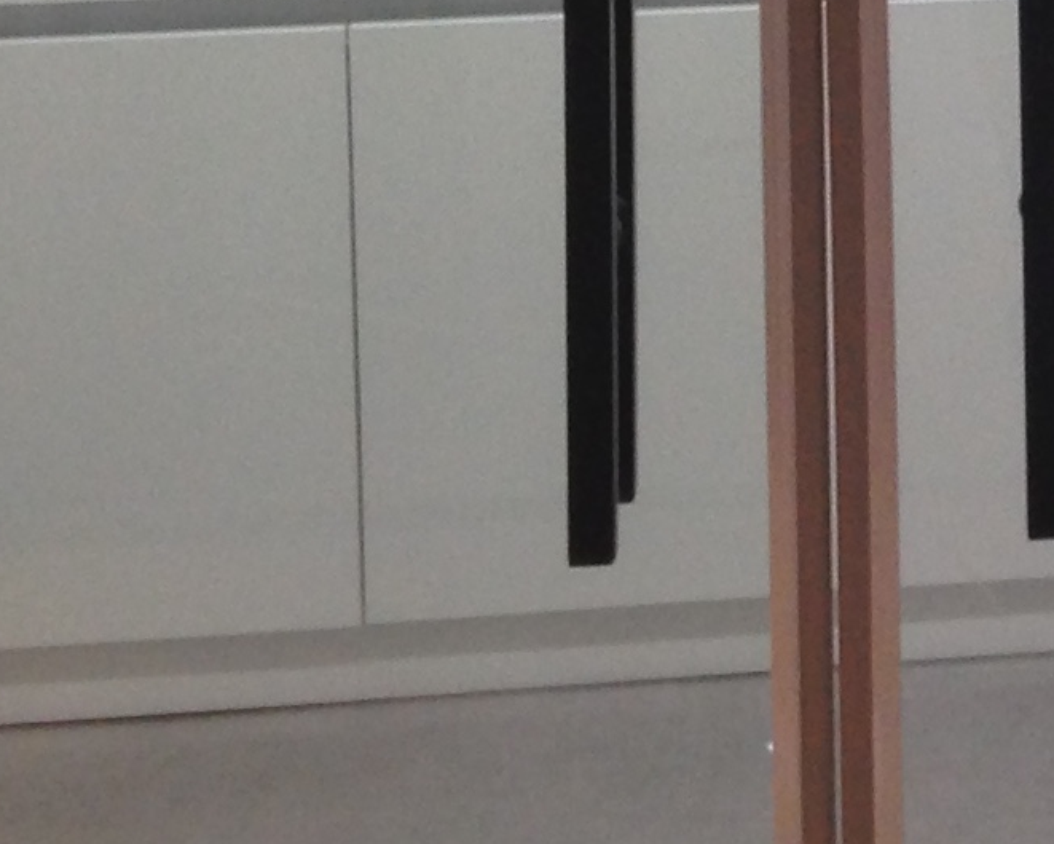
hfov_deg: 11.5
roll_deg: +1.4
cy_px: -506
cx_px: 1740
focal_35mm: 159
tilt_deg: -3.3
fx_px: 4961
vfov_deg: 9.4
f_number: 2.4
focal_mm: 4.12
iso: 64
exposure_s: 1/20
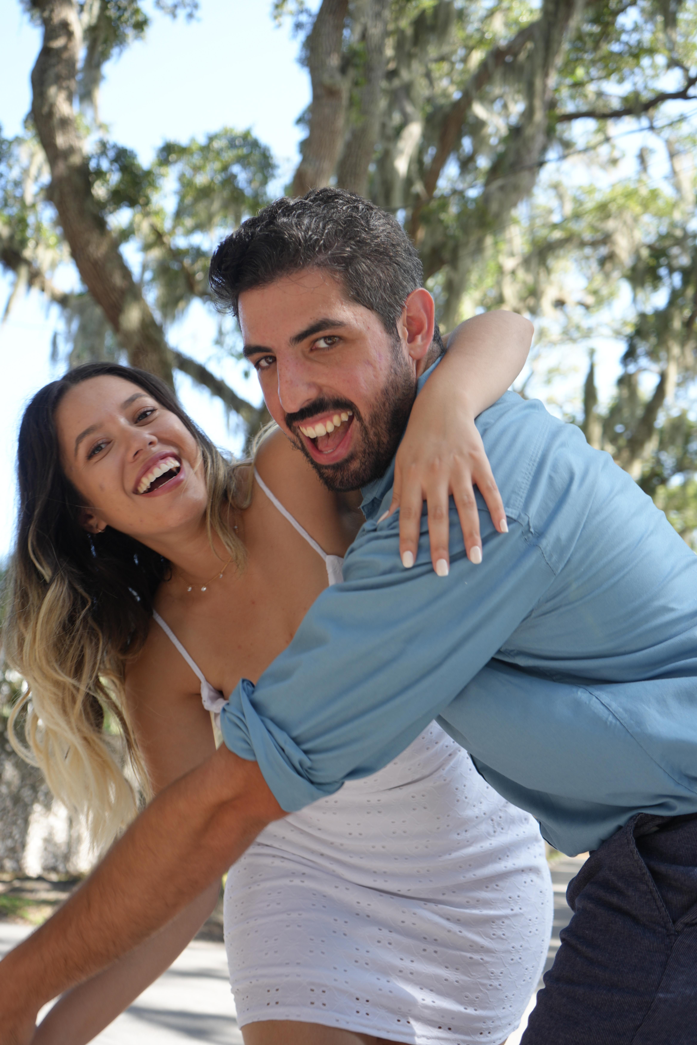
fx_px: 1045
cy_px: 522
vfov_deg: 53.1
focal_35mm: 36
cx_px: 348
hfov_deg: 36.9
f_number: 4
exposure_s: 1/160
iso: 125
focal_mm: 36
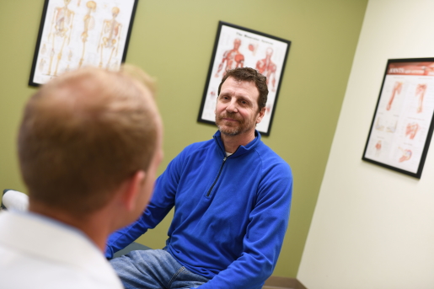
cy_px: 144
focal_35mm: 35
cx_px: 217
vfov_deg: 37.8
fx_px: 422
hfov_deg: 54.4
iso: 250
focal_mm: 35
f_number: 2.8
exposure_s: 1/50
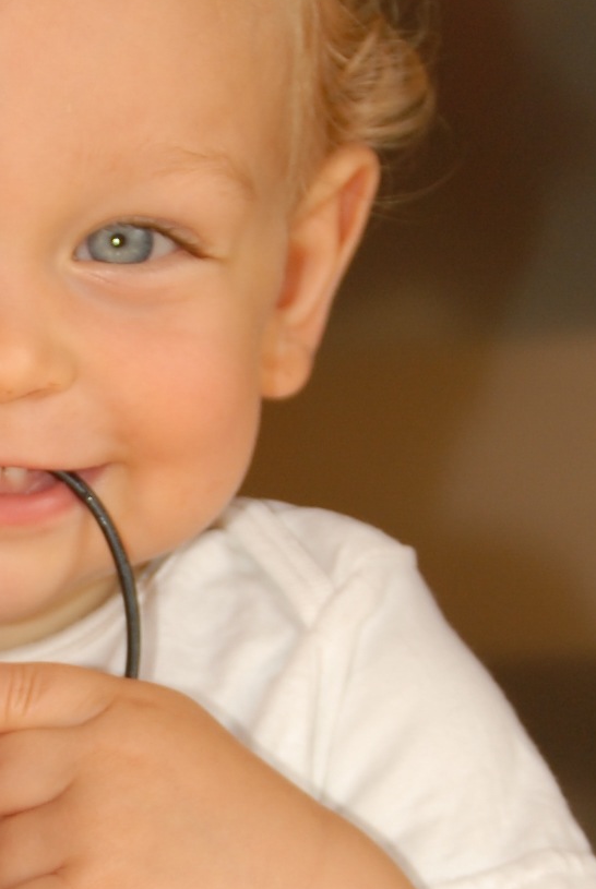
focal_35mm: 171
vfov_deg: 11.9
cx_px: -70
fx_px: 4232
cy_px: 770
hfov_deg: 8.0
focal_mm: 24
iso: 125
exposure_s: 1/250
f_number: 3.5
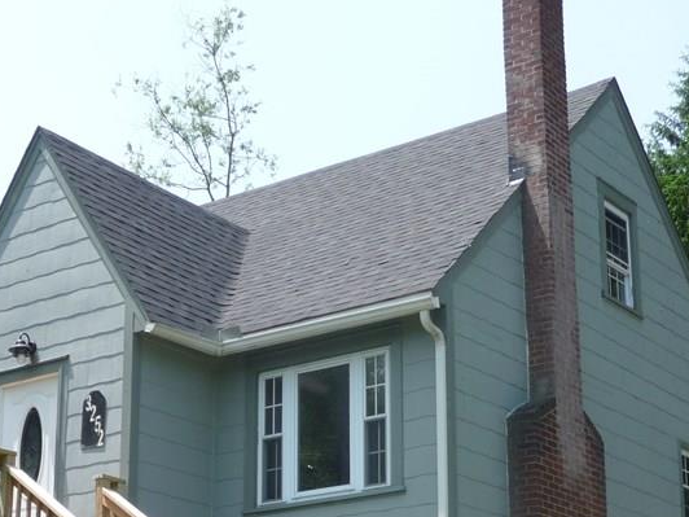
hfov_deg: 25.3
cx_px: 264
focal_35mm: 77
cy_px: 424
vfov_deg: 18.9
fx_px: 1533
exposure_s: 1/400
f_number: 3.9
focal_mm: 6.7
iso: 100
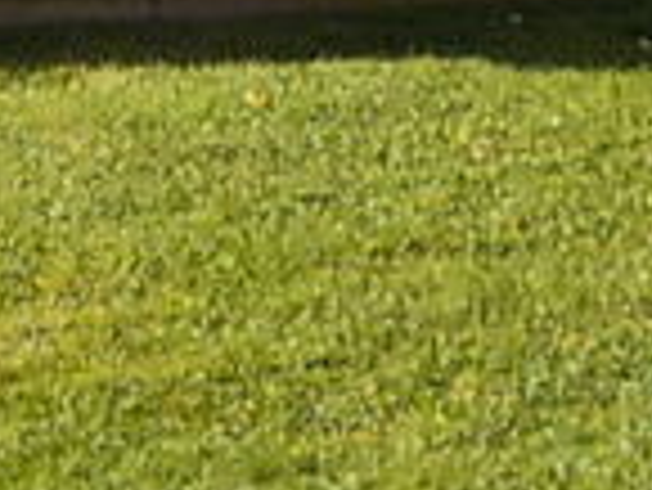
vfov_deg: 10.5
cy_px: -432
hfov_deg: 14.8
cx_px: 90
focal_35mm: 132
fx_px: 2488
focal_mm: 4.1
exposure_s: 1/640
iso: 125
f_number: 3.3
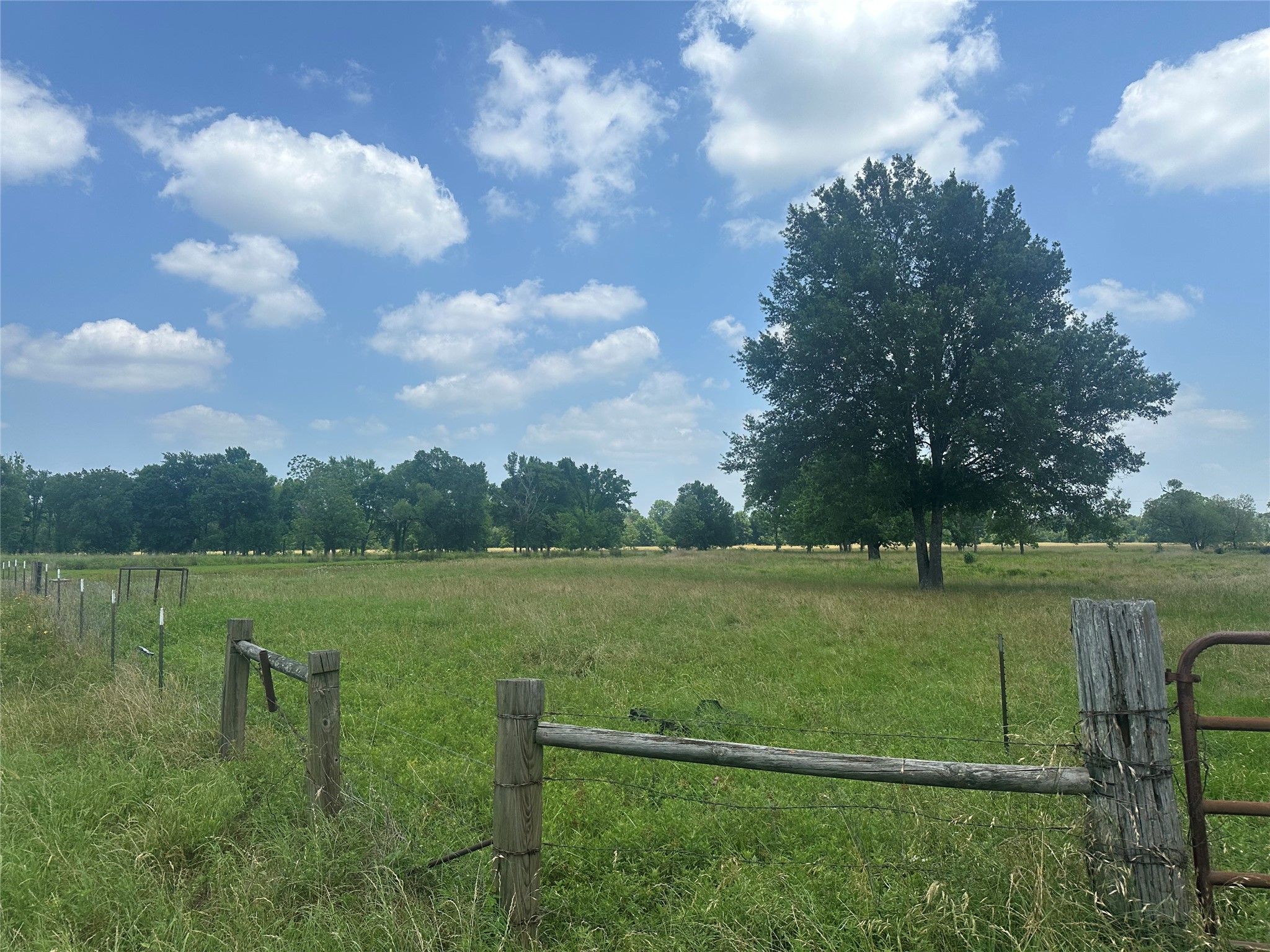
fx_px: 881
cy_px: 476
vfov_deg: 56.8
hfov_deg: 71.6
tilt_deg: +4.0
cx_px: 635
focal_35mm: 24
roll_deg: +0.3
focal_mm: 6.86
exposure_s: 1/5525
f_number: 1.78
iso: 80
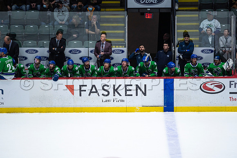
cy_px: 79
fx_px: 1317
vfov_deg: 6.9
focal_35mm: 200
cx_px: 118
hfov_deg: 10.3
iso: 1250
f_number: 2.8
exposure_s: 1/1250
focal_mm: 200
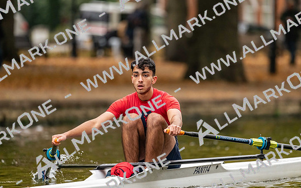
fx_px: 3584
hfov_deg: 4.8
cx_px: 149
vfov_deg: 3.0
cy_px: 93
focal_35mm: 437
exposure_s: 1/2500
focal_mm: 400
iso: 2800
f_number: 4.5
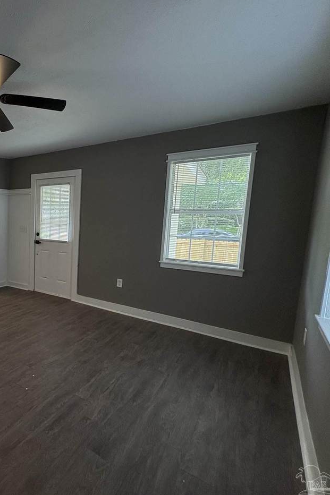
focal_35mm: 20
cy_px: 246
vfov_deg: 84.0
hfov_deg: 52.0
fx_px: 275
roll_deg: -0.5
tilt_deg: -7.0
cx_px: 15
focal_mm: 2.22
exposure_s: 1/120
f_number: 2.2
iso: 320
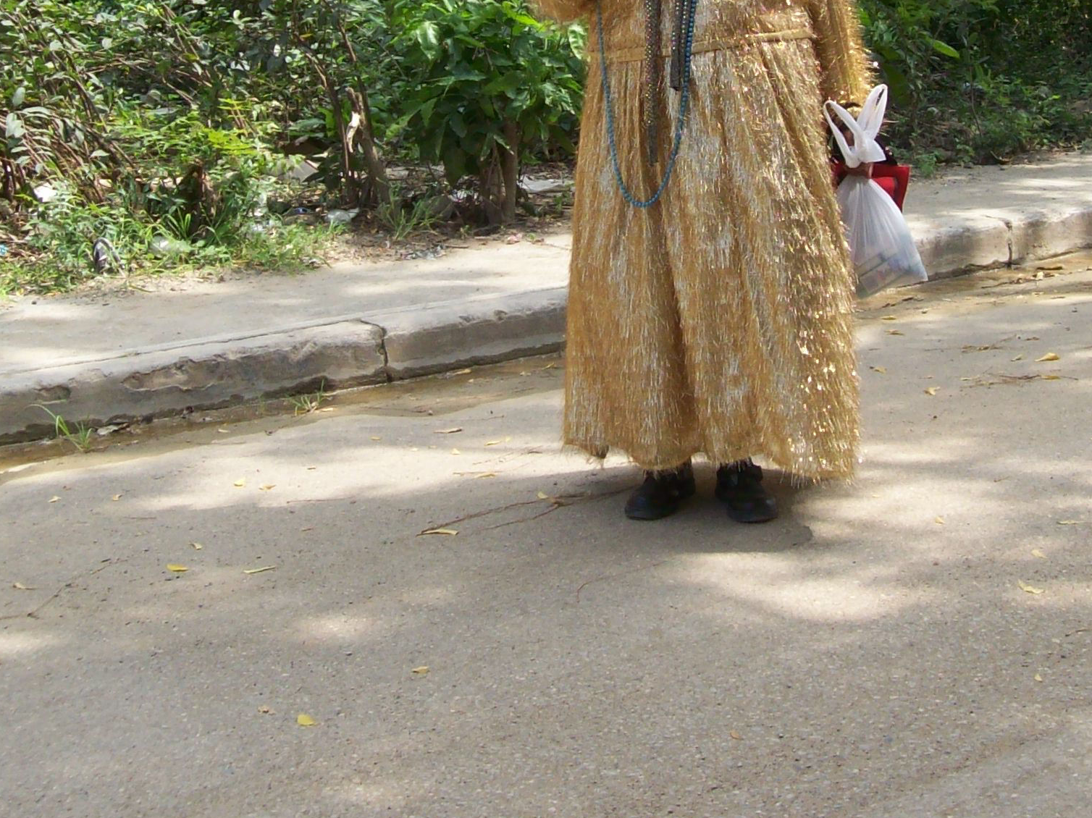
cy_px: 106
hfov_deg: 28.4
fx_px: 2144
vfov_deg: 21.2
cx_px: 715
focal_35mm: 68
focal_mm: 6
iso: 80
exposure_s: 1/525
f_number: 2.7
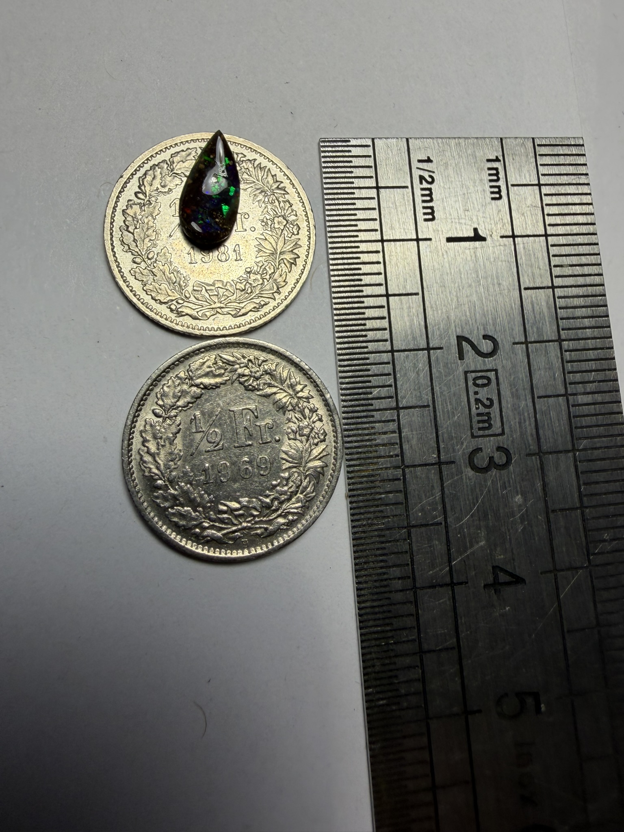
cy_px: 416
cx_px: 312
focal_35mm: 26
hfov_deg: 53.1
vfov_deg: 67.3
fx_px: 625
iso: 25
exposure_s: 1/100
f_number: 2.2
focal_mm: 2.22
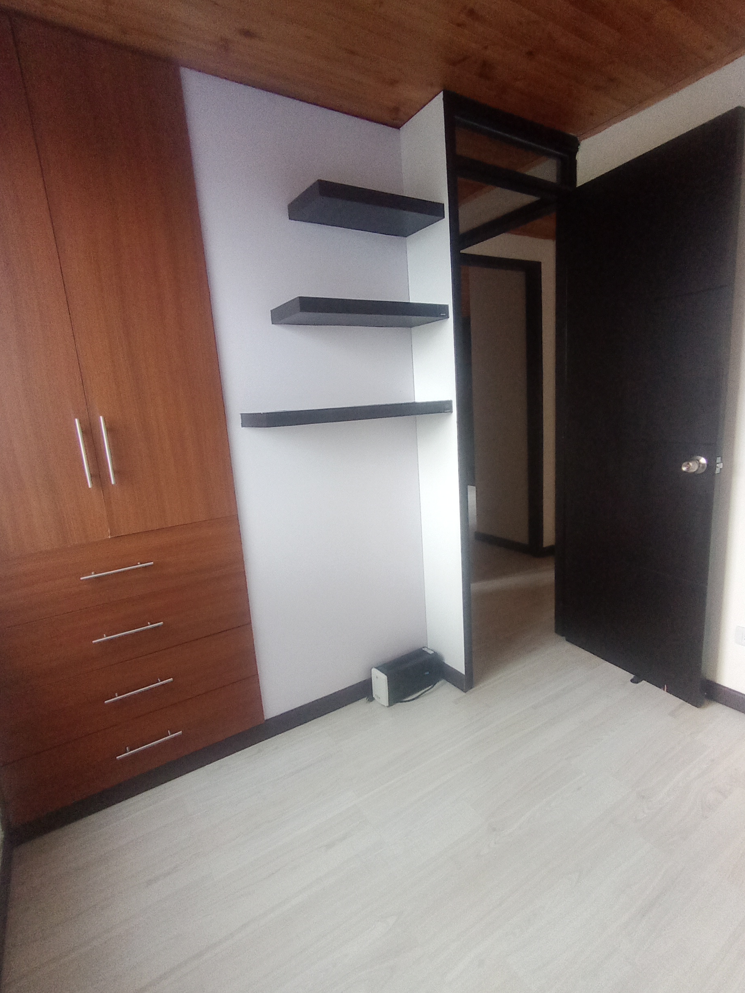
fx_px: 517
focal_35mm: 18
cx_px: 393
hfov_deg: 71.5
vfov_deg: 87.7
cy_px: 504
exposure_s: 1/60
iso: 208
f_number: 2.2
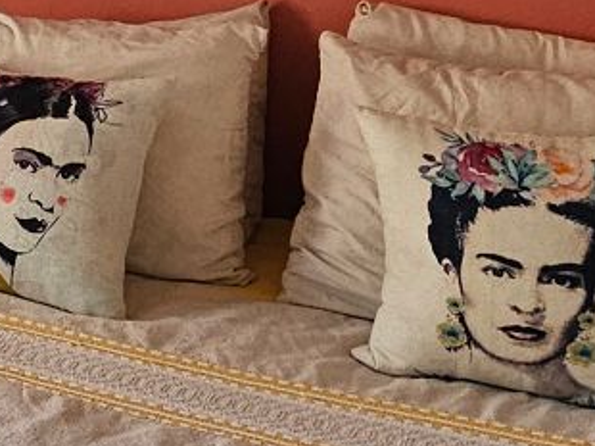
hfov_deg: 20.2
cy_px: -38
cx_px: -286
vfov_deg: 17.0
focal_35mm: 84
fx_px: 1443
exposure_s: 1/60.2
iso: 250
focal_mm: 2.2
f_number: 2.2
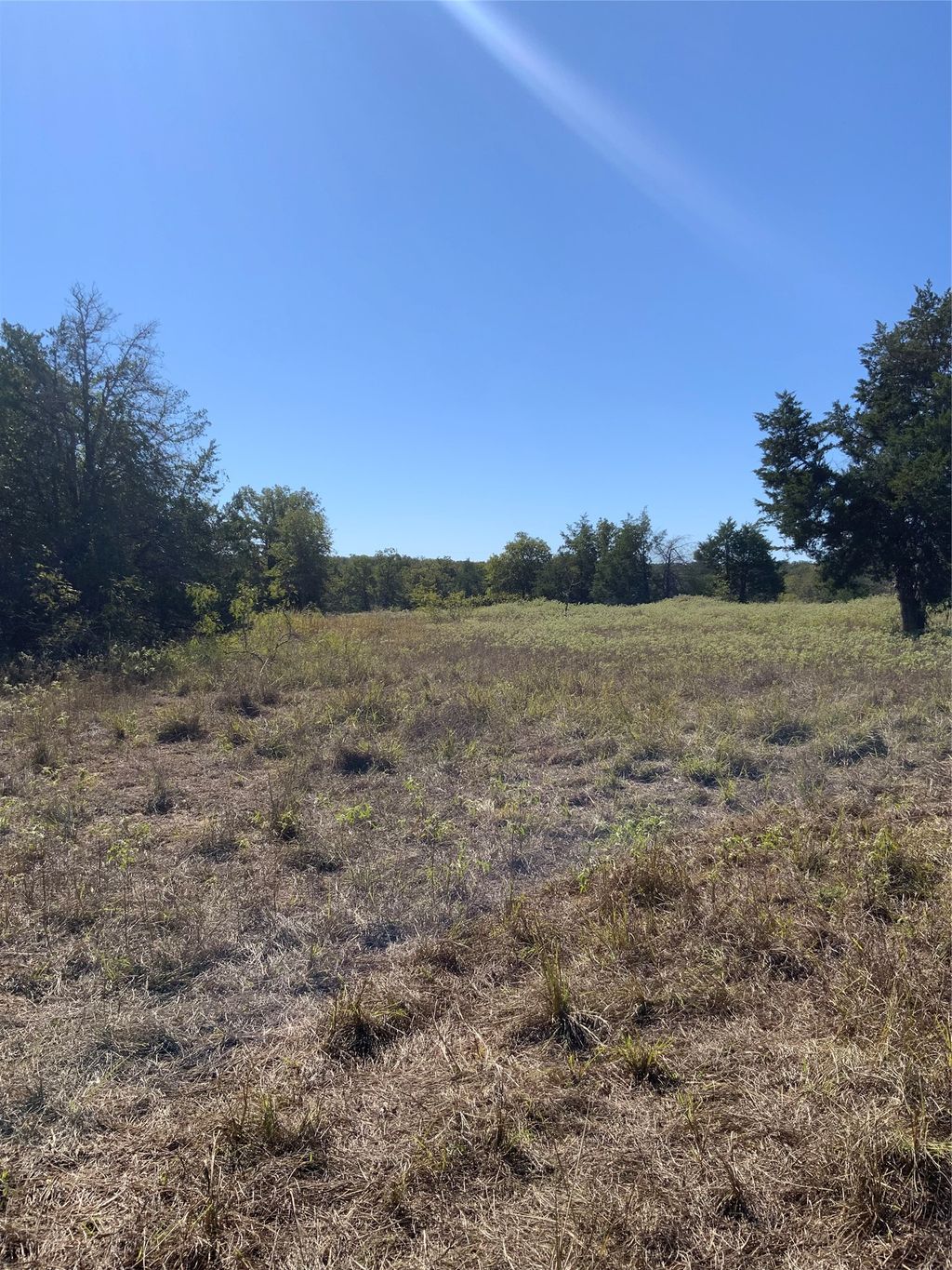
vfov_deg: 61.7
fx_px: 1063
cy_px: 635
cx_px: 476
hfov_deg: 48.2
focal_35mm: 29
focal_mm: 3
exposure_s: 1/2667
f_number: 1.8
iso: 20
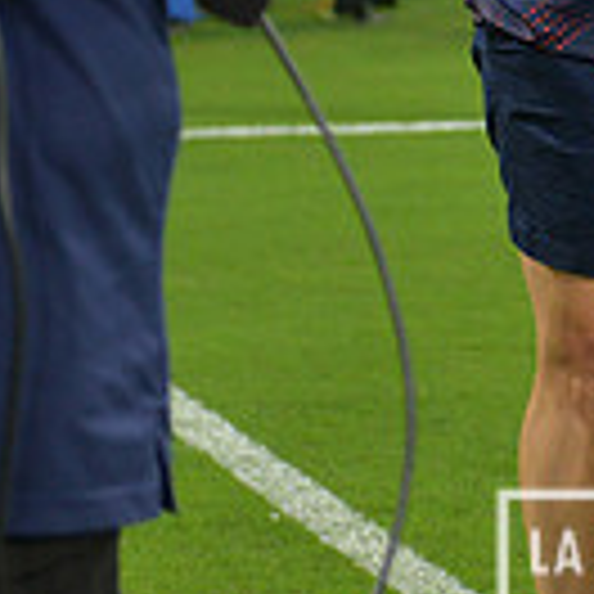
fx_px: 5086
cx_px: 814
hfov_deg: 6.6
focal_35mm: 262
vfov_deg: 6.6
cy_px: -124
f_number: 2.8
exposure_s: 1/640
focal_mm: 70
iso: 1400
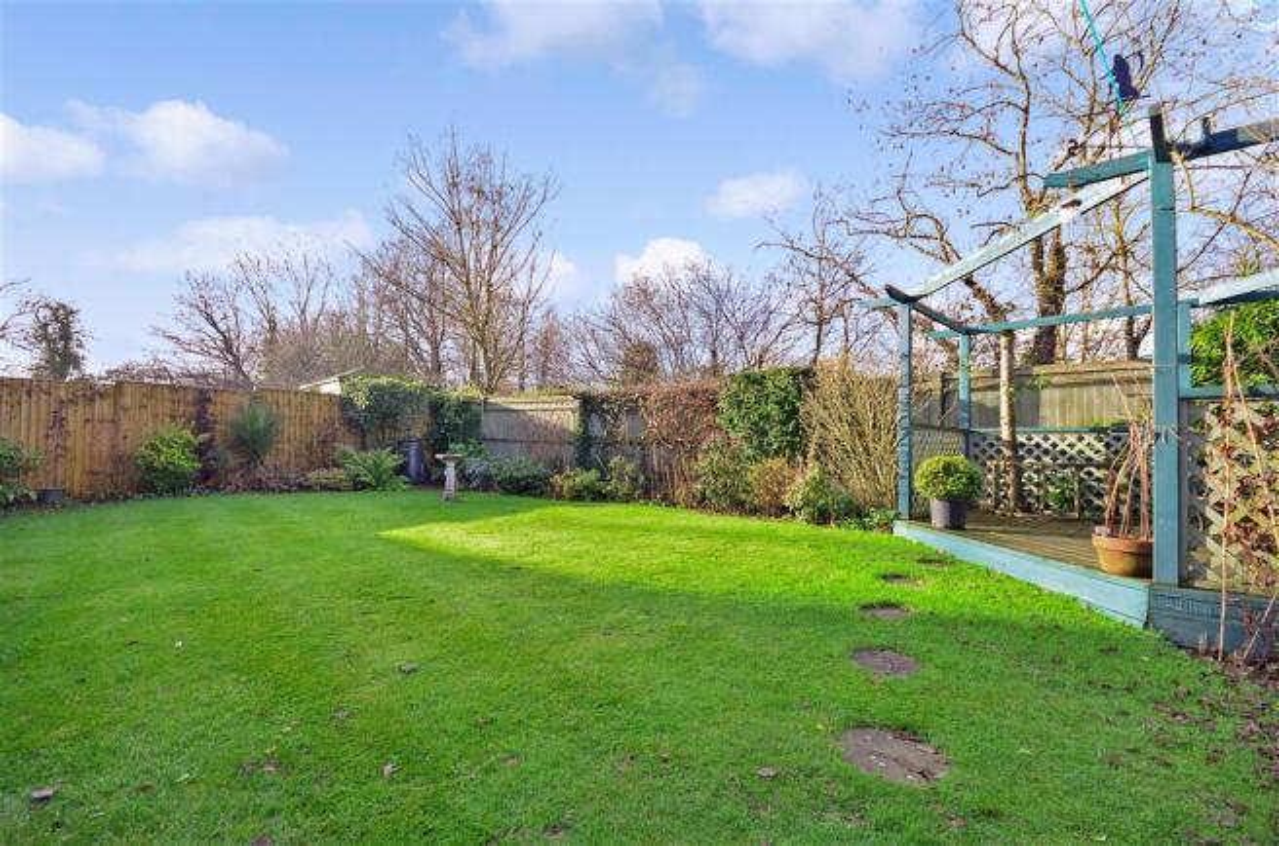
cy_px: 423
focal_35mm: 15
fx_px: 532
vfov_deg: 77.0
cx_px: 640
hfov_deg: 100.5
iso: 200
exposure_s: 1/40
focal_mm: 10
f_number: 8
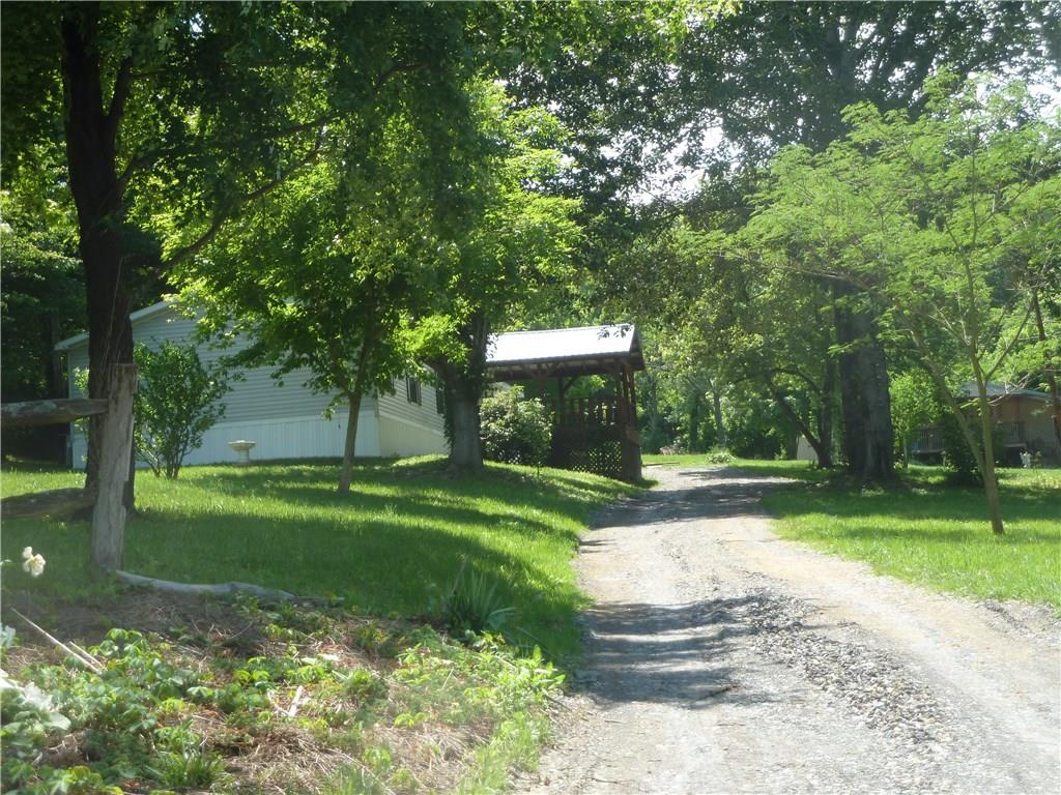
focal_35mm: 67
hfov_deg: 29.0
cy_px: 398
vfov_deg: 21.9
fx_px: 2054
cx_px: 530
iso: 80
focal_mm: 11
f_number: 4.1
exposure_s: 1/160
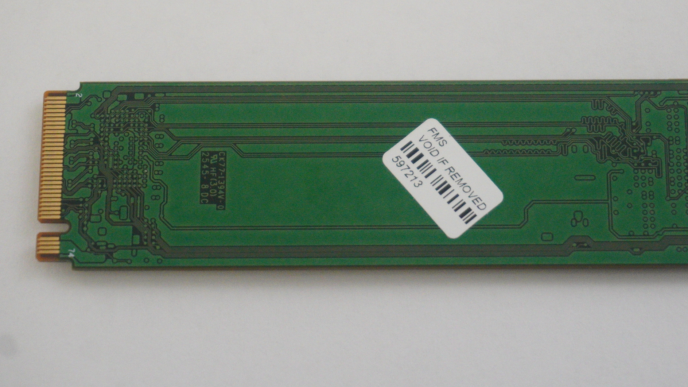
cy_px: 172
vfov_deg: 11.6
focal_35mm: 104
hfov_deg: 20.5
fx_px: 1897
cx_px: 404
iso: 4000
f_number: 5.6
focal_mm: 50
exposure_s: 1/320
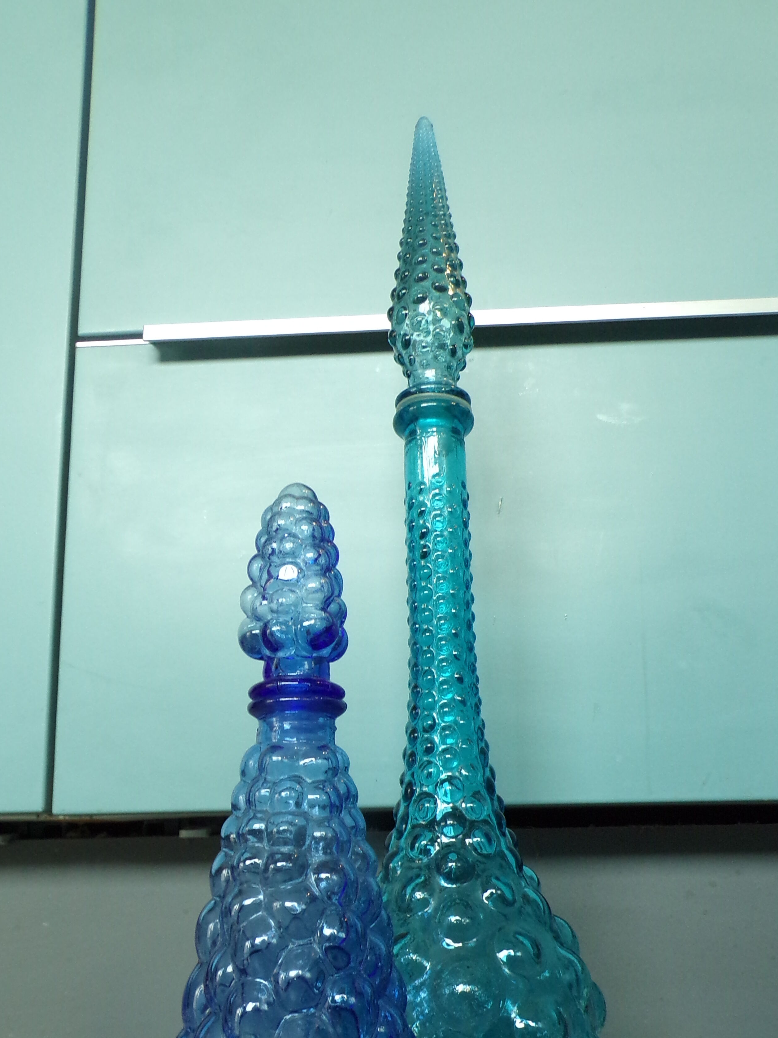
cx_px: 408
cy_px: 684
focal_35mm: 33
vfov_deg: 54.3
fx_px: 989
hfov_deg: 42.9
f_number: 3
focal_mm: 4.3
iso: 203
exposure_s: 1/17
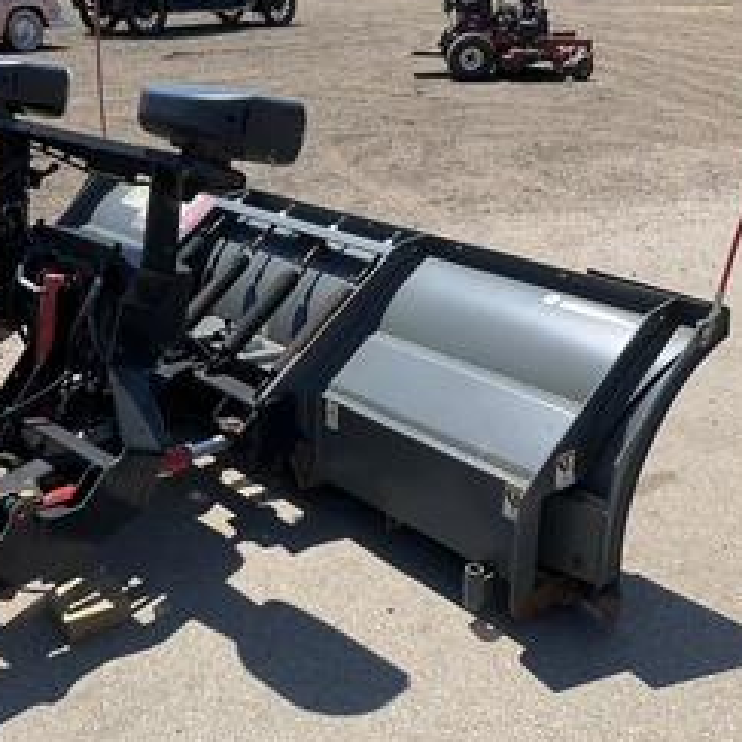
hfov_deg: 39.7
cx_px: 271
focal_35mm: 42
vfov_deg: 40.0
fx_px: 1019
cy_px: 359
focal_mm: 3
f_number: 1.8
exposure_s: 1/1412
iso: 25
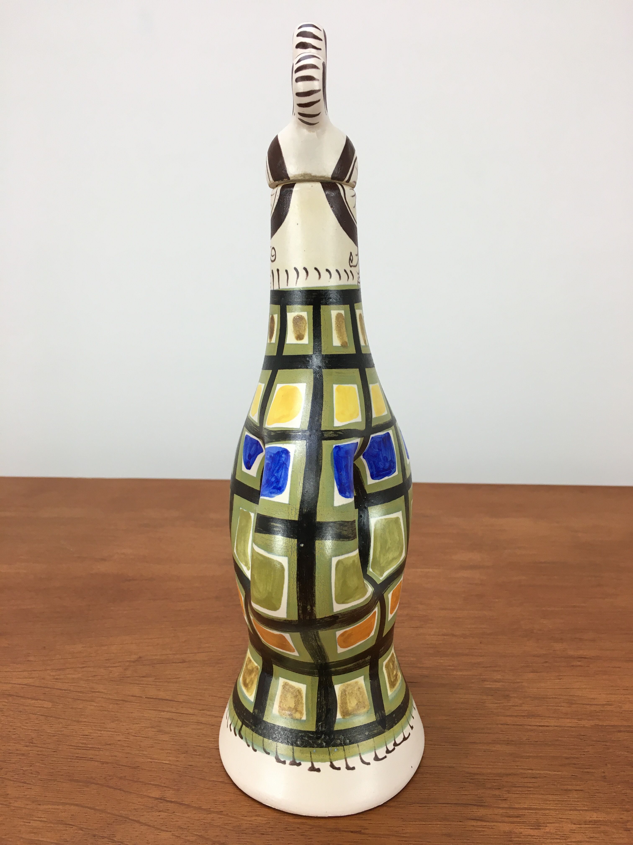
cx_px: 316
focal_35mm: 29
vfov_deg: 61.7
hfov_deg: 48.2
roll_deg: -1.5
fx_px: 707
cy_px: 422
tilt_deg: -10.3
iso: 32
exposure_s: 1/33
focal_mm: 4.15
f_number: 2.2
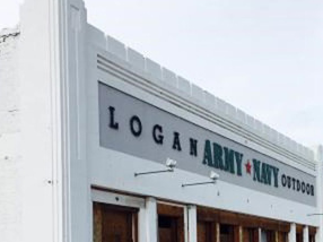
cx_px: 233
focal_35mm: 65
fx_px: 606
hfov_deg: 29.5
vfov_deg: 21.9
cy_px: 232
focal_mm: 4.15
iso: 25
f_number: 2.2
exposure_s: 1/2404
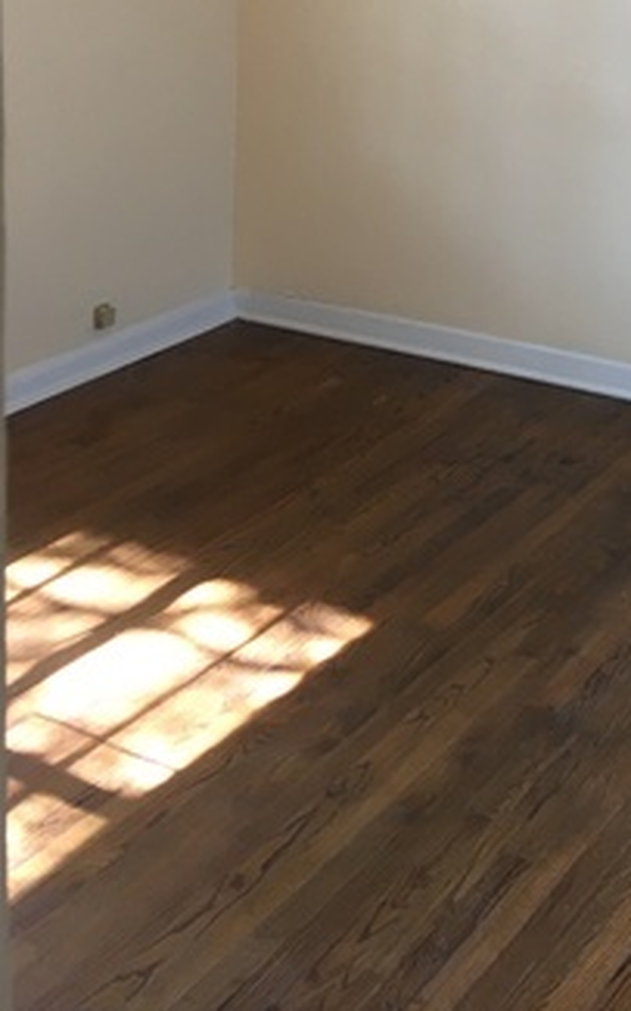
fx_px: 1734
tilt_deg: -9.9
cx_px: 752
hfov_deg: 19.5
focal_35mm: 63
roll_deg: -4.5
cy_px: 79
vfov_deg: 30.8
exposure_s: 1/30
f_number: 2.2
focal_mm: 4.15
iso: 50
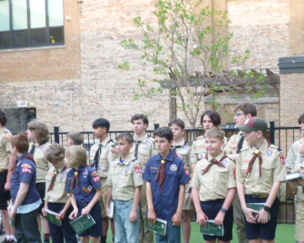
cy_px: 172
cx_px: 206
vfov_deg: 27.8
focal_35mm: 54
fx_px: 486
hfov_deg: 34.4
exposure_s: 1/40
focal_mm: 5.5
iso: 400
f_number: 4.2
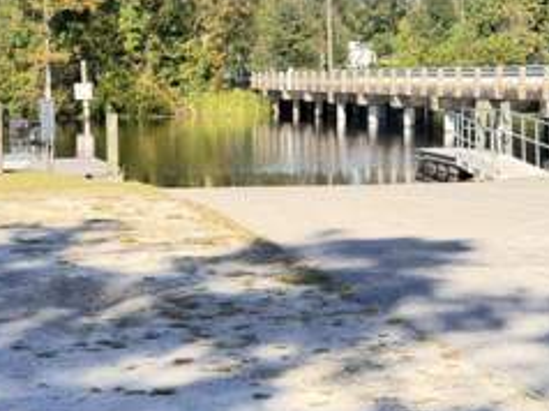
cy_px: 320
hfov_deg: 20.2
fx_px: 1537
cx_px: 231
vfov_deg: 15.1
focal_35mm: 97
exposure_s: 1/2208
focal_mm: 6.76
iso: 100
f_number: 1.78
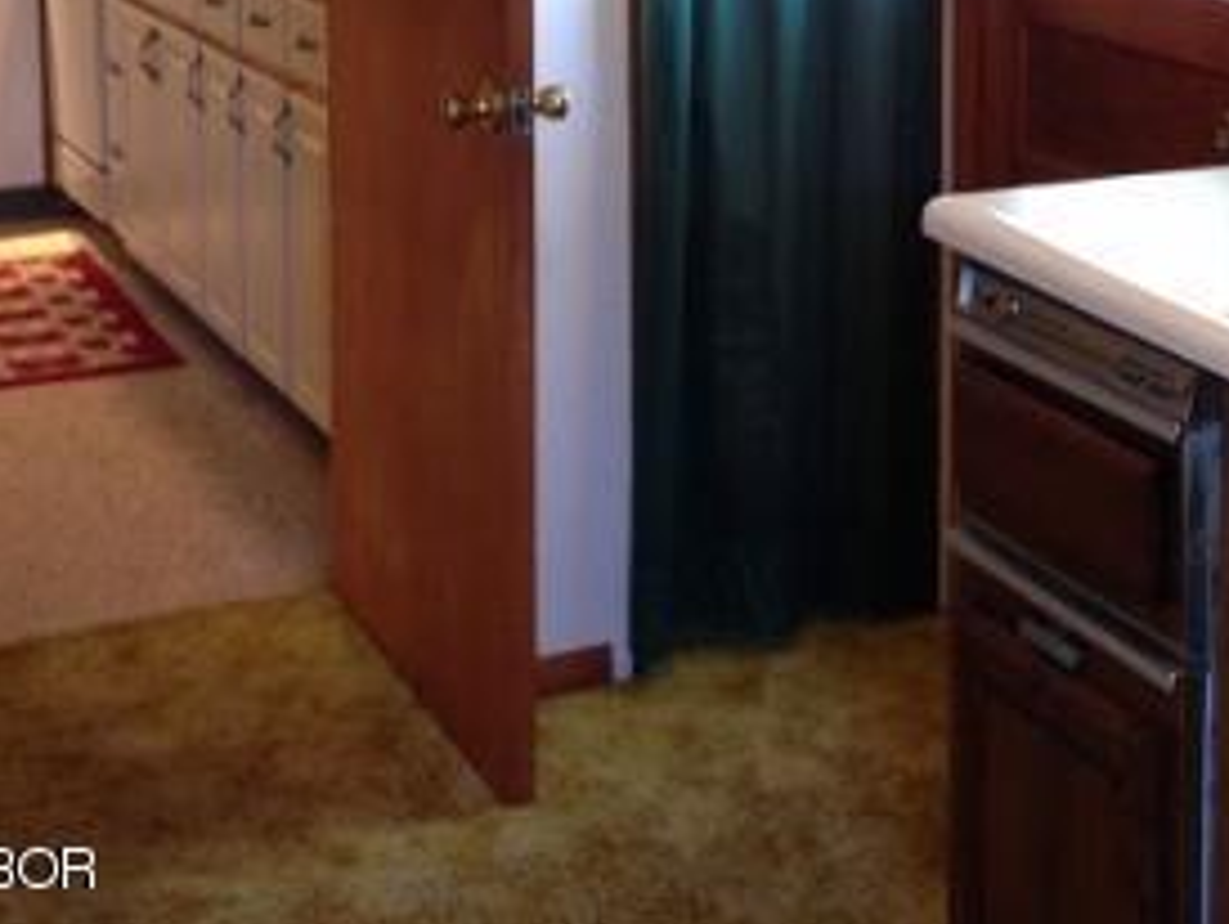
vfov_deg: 18.4
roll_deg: -0.9
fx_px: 2736
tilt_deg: -5.0
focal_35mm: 77
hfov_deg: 24.4
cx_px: 1175
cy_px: -117
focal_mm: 4.12
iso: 125
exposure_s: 1/20
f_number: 2.4
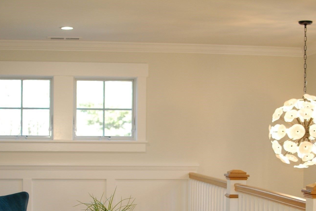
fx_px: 727
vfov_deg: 16.4
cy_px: 166
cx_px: 149
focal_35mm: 83
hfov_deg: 24.5
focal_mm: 35
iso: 200
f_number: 2.5
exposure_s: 1/100
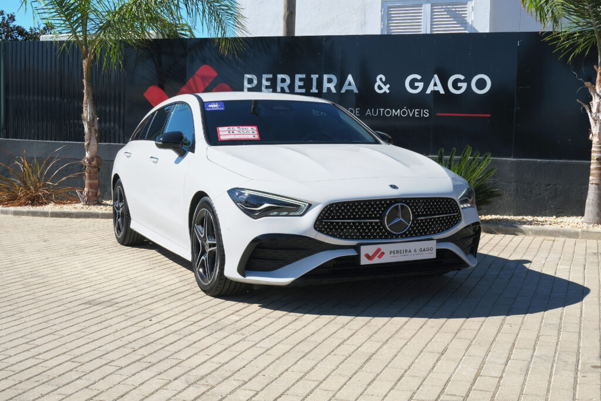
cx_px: 300
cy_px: 200
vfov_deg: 29.3
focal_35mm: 46
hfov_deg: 42.7
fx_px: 768
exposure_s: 1/320
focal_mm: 30.5
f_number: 9
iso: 160
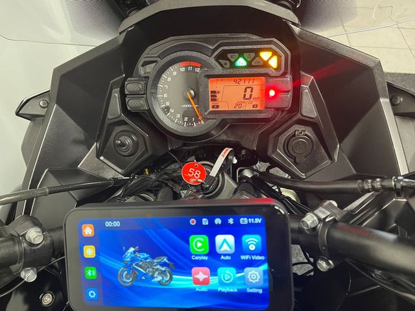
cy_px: 156
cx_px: 208
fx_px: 312
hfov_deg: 67.3
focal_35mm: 26
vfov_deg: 53.1
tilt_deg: -50.6
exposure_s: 1/50
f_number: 1.6
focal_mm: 5.1
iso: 500
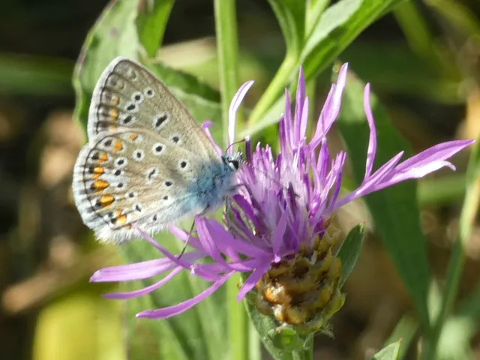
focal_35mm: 339
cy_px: 180
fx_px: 4701
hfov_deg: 5.8
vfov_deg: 4.4
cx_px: 240
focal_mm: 60.8
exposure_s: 1/80
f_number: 5.6
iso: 100
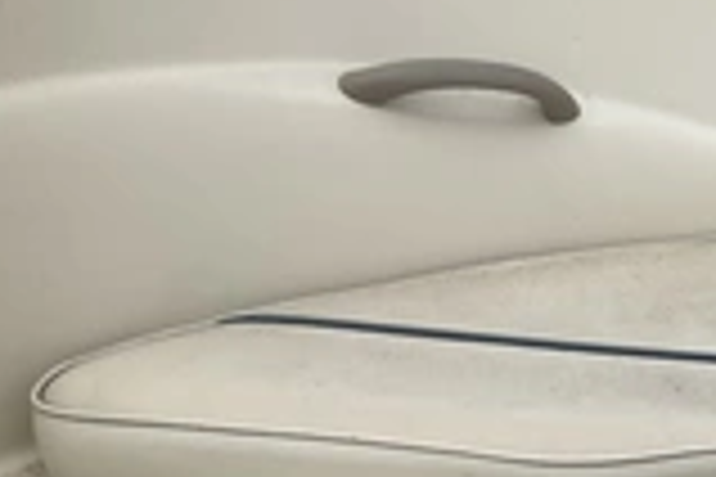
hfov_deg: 24.7
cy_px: 459
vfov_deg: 17.6
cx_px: 802
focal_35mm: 76
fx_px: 1511
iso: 25
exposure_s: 1/4785
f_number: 1.8
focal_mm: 3
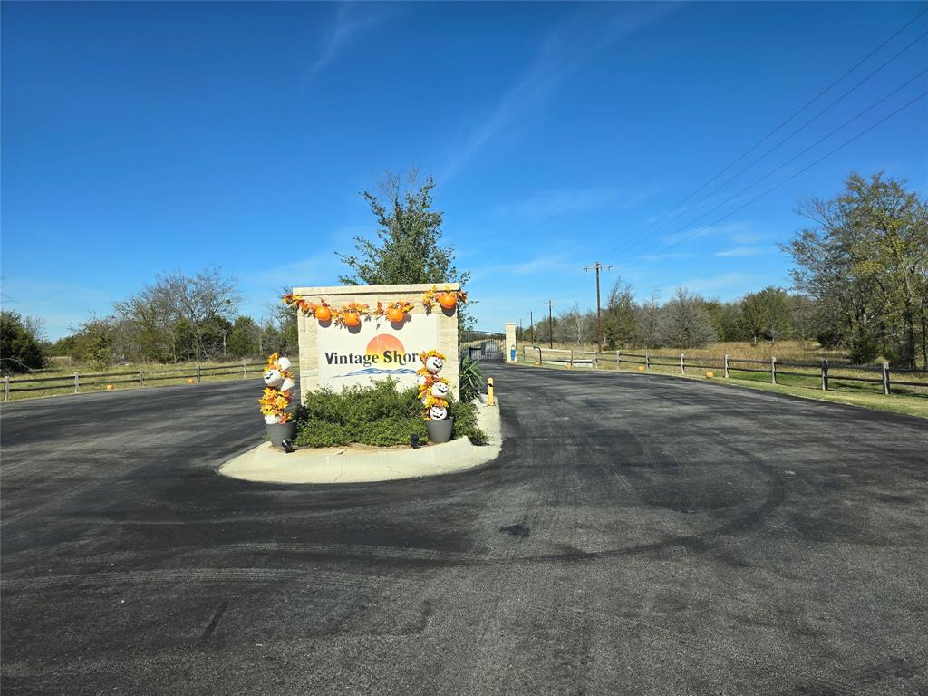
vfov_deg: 58.9
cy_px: 348
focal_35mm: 23
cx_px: 464
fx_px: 617
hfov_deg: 73.9
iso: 12
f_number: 1.7
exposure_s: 1/296
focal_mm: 6.3
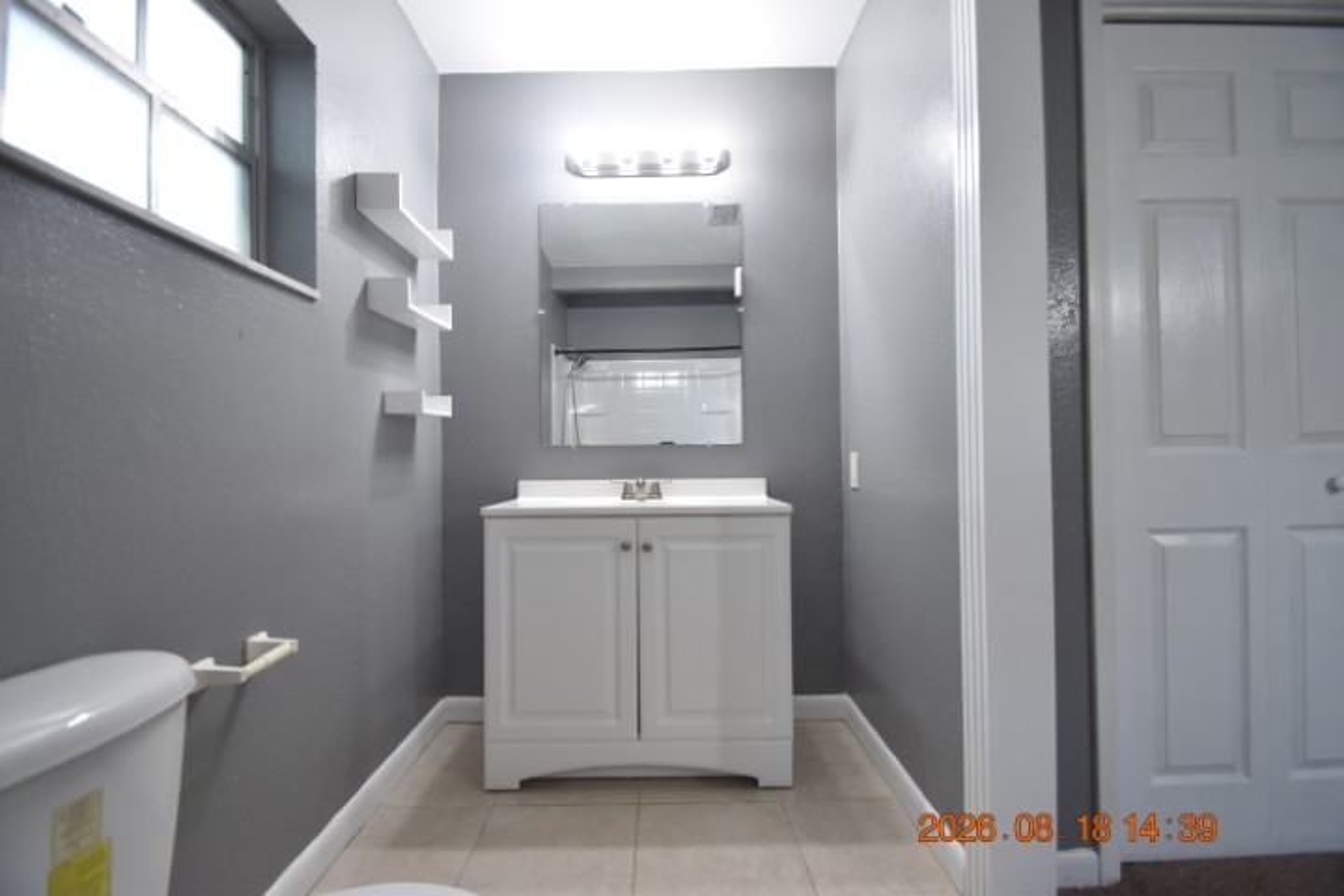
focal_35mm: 15
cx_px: 672
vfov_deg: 77.3
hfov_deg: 100.4
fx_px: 560
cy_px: 448
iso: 450
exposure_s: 1/60
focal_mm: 10
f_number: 4
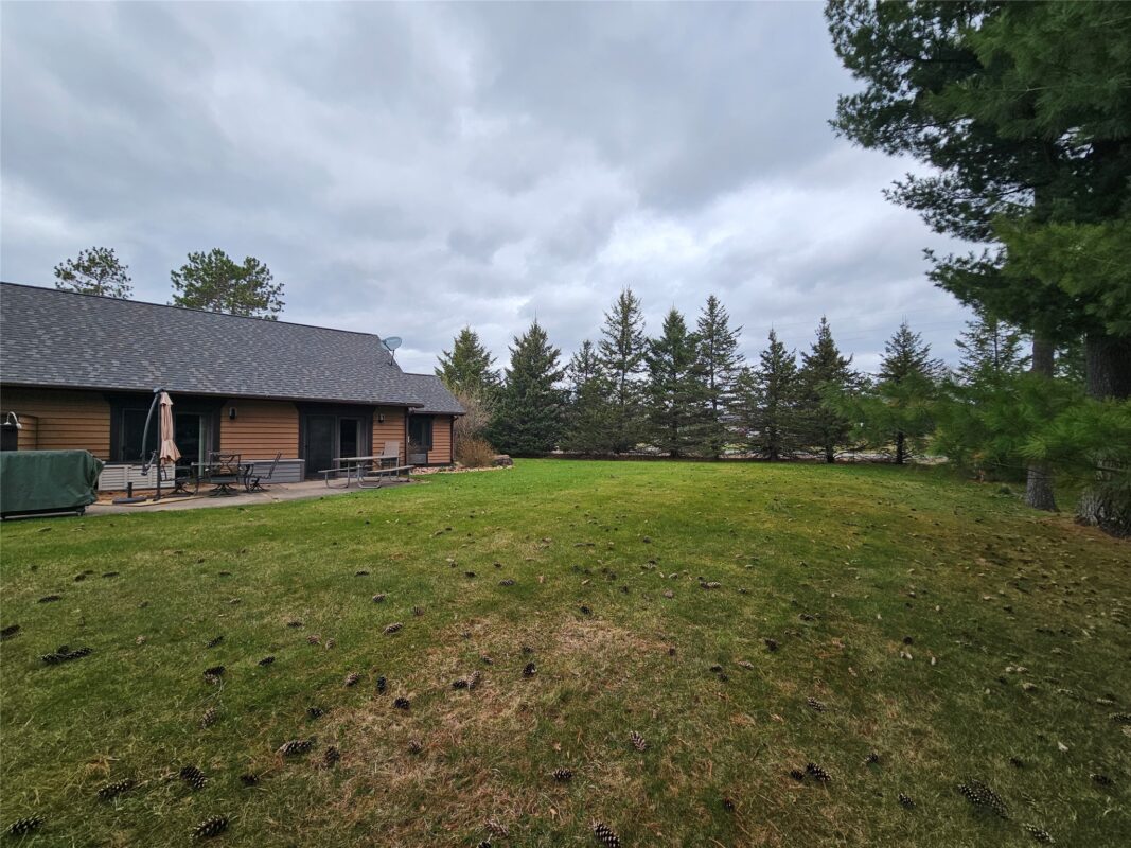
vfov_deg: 89.9
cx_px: 566
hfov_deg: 106.2
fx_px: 425
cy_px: 424
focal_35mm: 13
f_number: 2.2
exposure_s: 1/1672
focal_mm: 2.2
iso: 50
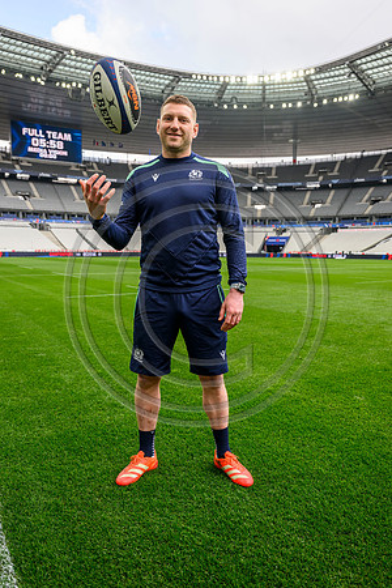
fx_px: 457
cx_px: 196
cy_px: 294
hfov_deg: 46.4
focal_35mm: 28
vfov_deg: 65.5
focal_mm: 28
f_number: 4
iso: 500
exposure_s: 1/800
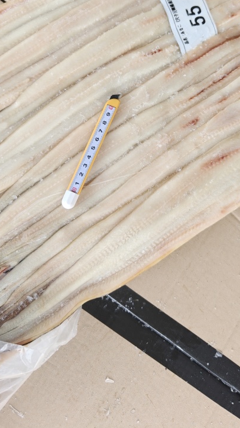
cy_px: 113
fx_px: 419
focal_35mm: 37
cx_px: 153
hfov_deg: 31.8
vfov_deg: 52.0
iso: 125
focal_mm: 8.67
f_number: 1.8
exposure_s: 1/200
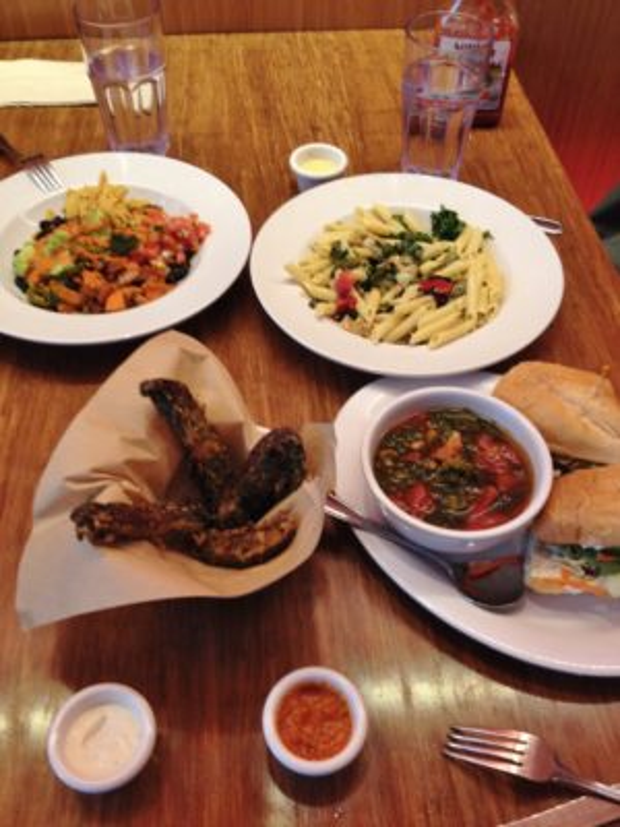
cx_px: 310
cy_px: 414
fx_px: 836
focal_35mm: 35
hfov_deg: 40.7
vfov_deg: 52.6
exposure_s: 1/20
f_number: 2.4
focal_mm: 4.28
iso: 80
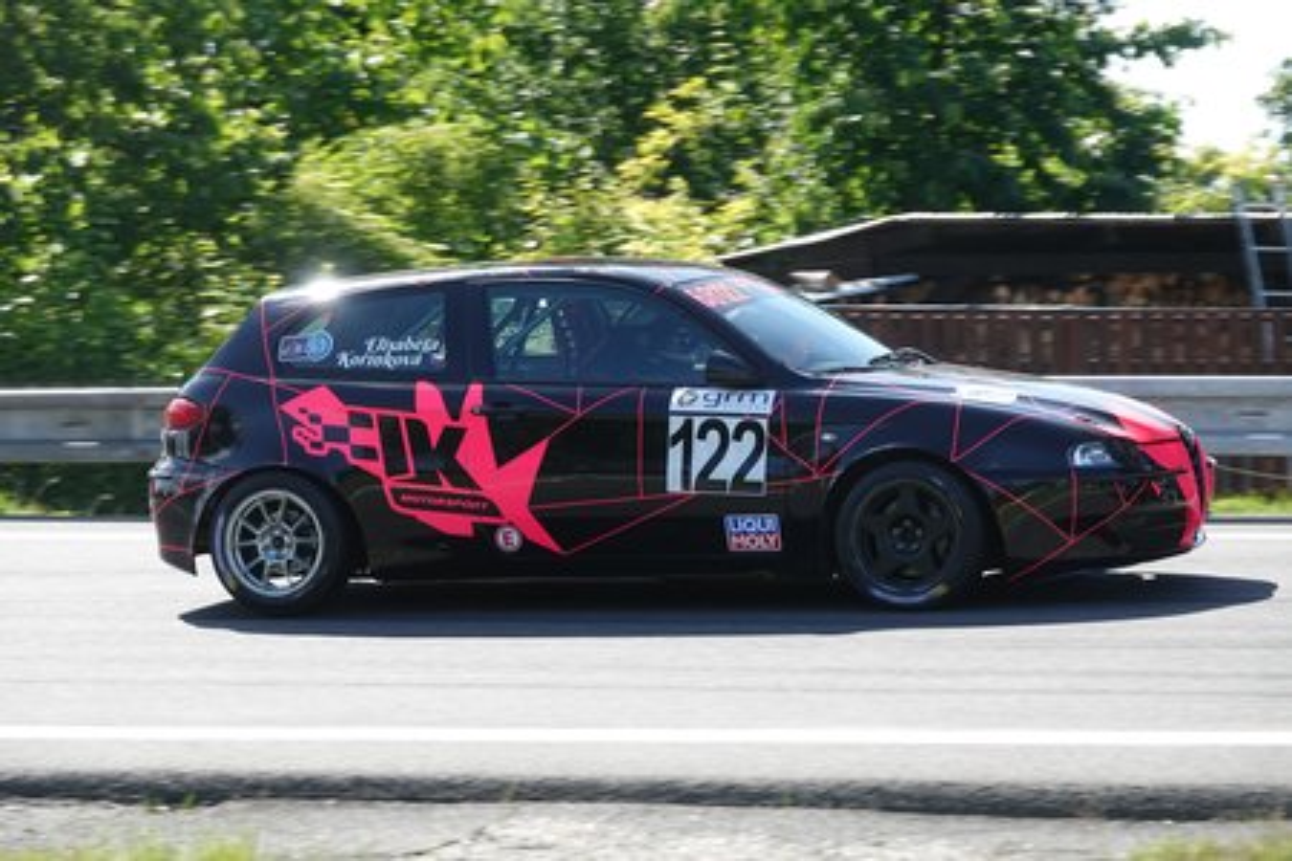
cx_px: 646
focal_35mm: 154
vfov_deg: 8.9
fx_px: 5526
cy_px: 430
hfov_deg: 13.3
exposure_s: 1/800
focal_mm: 56.39
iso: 250
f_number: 4
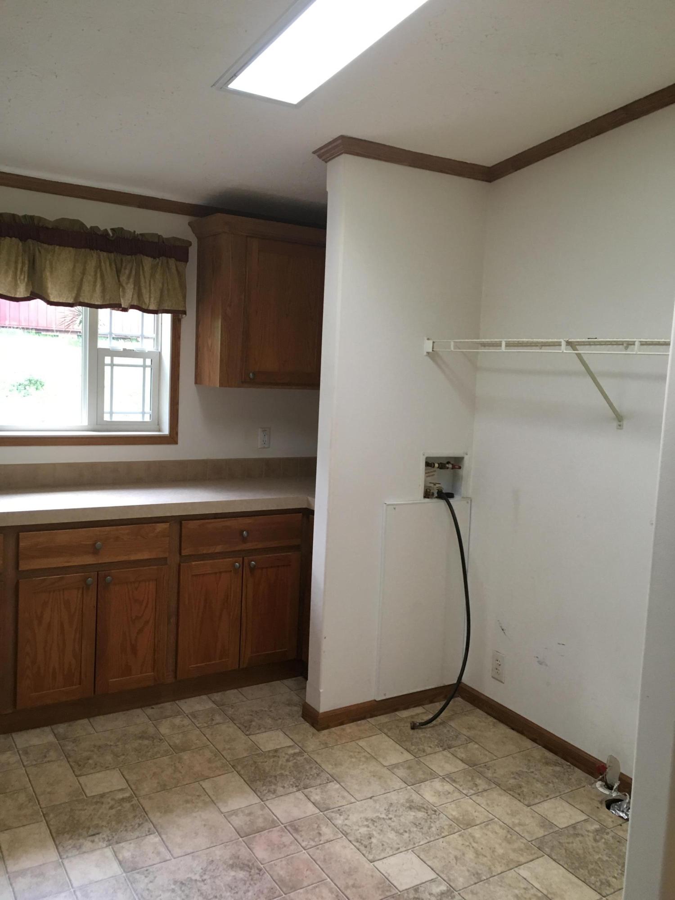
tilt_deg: -6.9
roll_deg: -2.5
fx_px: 754
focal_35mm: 29
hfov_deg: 48.2
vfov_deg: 61.7
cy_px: 450
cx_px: 338
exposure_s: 1/30
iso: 100
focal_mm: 4.15
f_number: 2.2
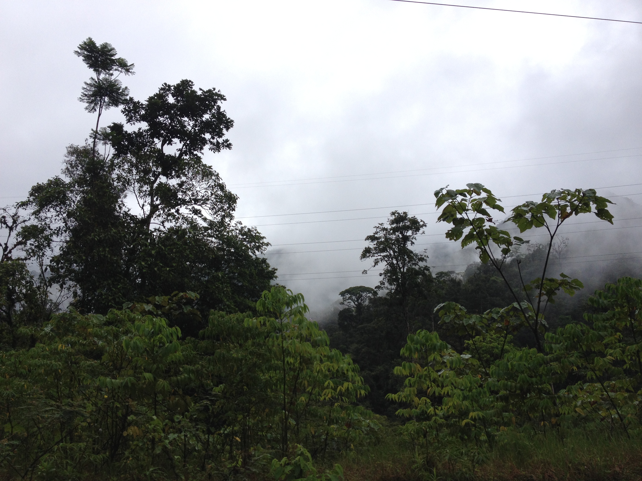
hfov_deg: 52.6
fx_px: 649
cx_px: 321
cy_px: 240
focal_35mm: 35
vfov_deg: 40.7
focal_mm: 4.28
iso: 50
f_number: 2.4
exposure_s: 1/1453
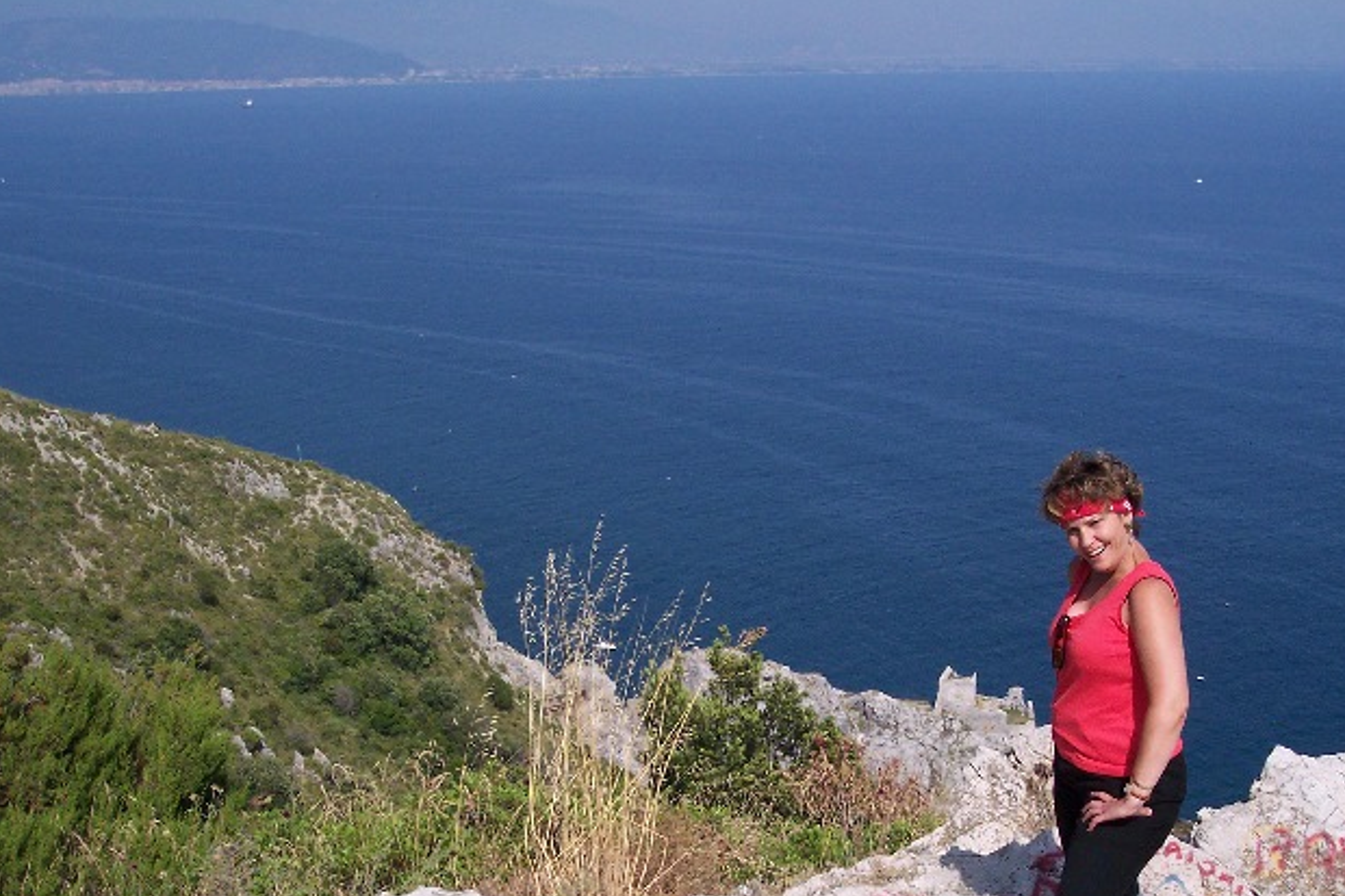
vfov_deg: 26.2
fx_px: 1905
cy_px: 638
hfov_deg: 38.8
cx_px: 774
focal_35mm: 51
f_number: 4.8
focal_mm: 8
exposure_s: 1/1000
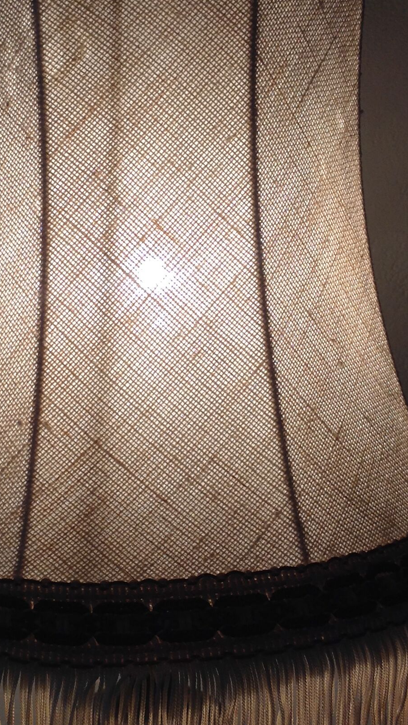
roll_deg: +1.0
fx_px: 1173
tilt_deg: -6.9
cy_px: 308
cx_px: 141
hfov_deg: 19.7
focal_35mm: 61
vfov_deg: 34.3
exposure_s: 1/140
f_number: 2.4
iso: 50
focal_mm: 4.28
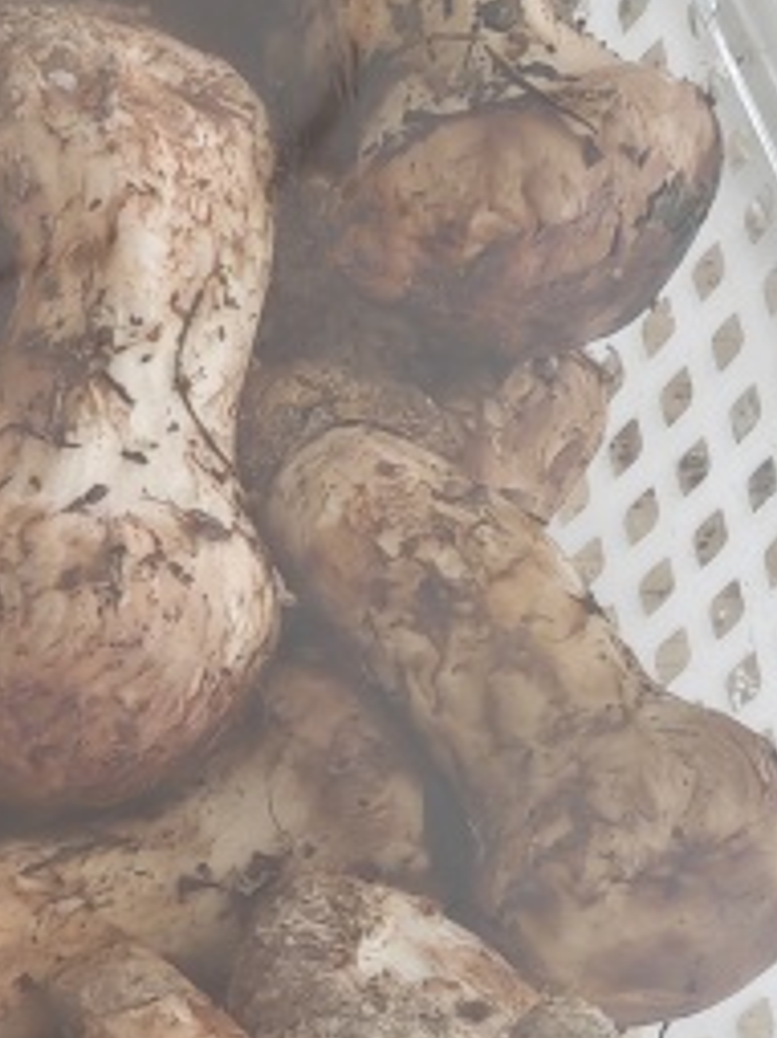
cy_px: 820
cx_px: -456
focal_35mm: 138
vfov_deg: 14.2
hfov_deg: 10.3
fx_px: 4134
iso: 400
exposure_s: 1/100
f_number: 1.9
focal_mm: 5.52
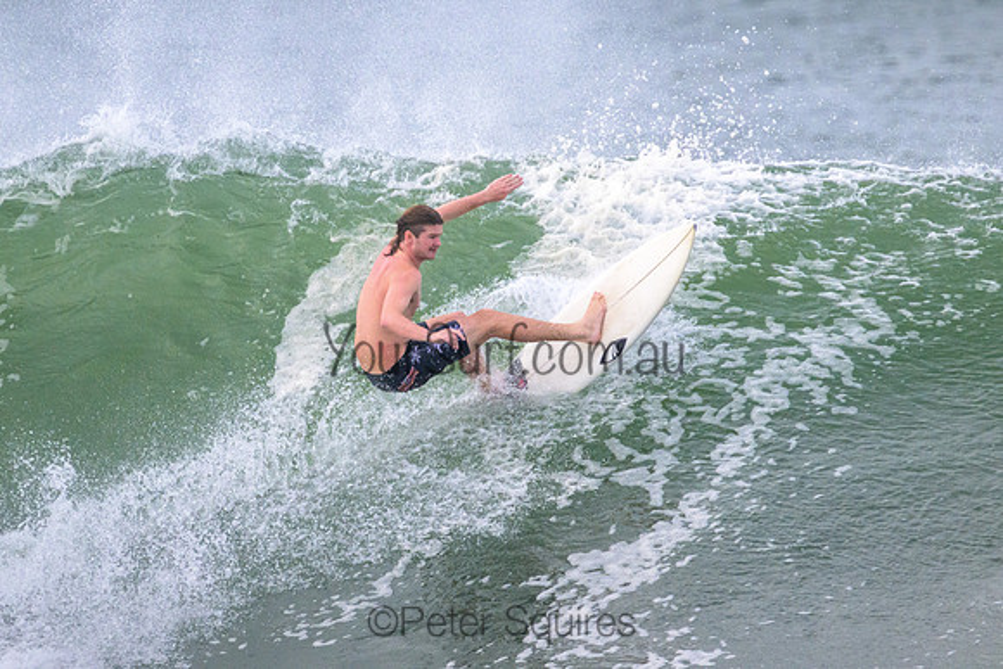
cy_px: 267
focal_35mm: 962
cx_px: 459
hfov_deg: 2.1
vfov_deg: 1.4
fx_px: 26811
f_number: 11
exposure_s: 1/2000
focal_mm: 800
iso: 3200
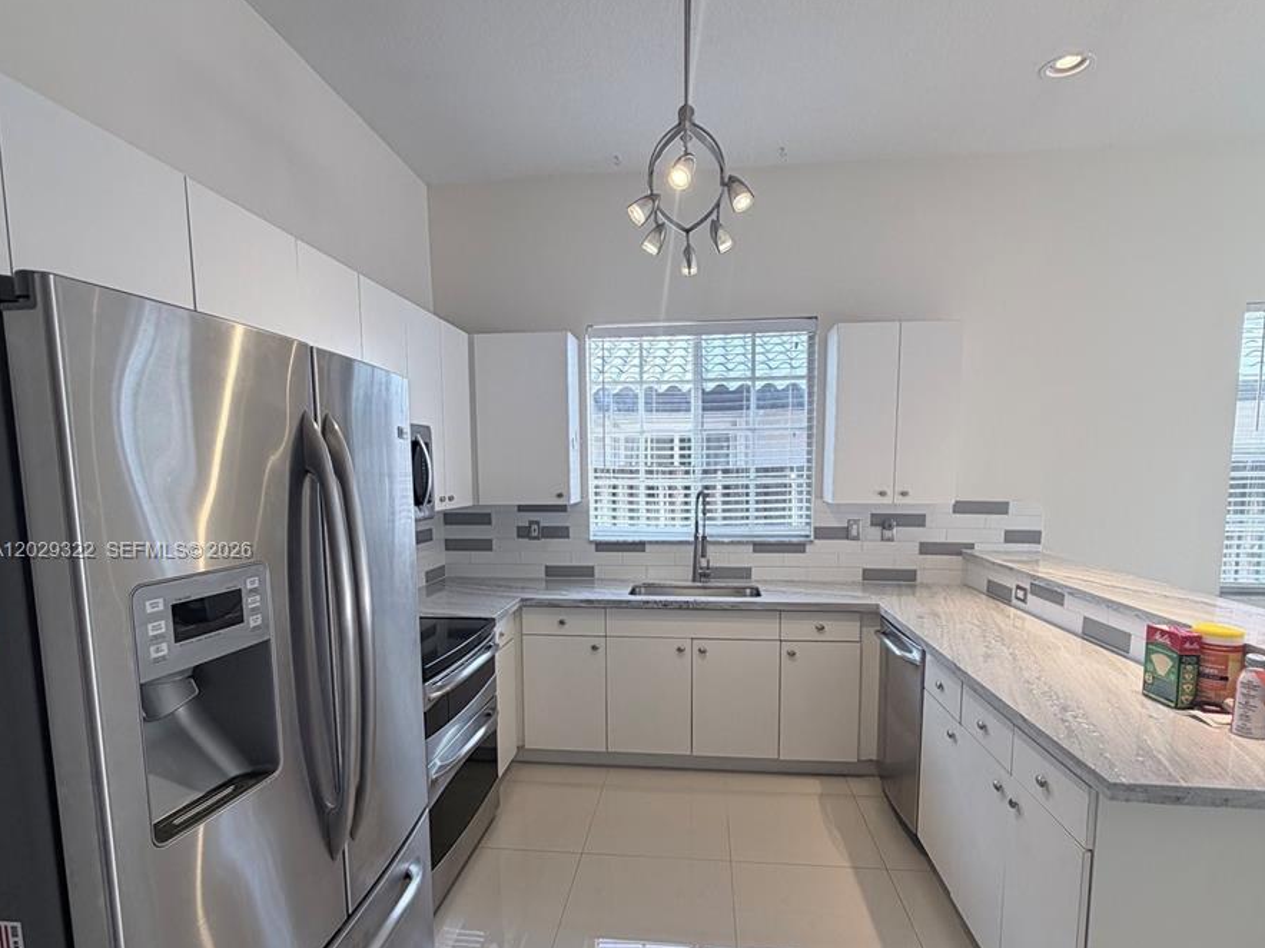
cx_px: 631
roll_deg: -0.5
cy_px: 552
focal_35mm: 19
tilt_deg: -7.0
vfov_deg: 68.2
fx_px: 694
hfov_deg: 84.7
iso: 64
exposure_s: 1/120
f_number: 2.2
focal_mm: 2.22
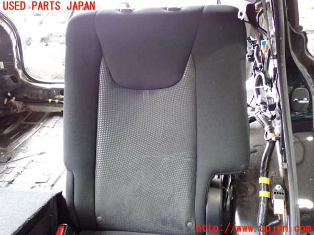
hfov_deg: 49.0
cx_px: 157
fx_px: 345
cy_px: 118
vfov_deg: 37.7
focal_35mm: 38
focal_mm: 6.83
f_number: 2.7
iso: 640
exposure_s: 1/40
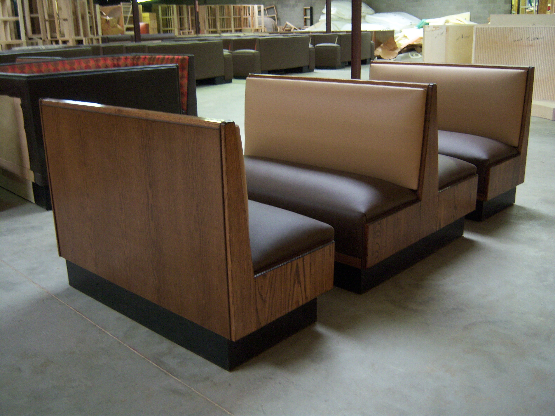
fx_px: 577
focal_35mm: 36
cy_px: 208
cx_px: 278
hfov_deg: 51.4
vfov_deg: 39.7
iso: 160
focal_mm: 7.5
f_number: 2.8
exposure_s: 1/8
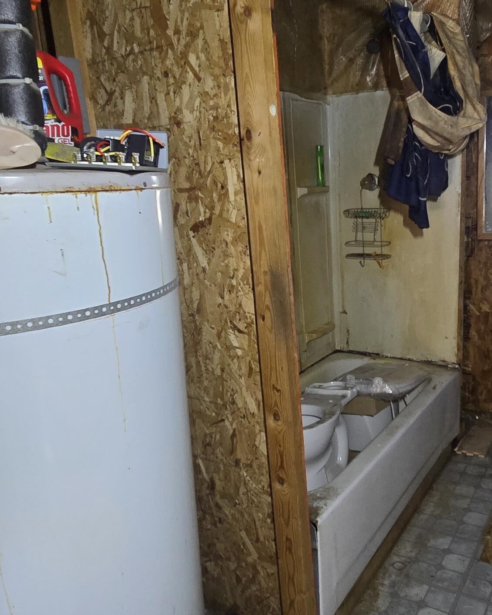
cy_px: 305
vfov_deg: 64.1
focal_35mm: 27
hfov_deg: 52.2
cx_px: 326
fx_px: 491
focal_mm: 2.2
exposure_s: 1/51.6
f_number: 2.2
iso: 500
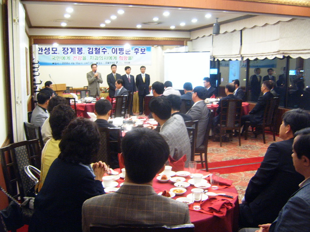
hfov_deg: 50.1
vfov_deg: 38.7
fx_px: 331
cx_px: 155
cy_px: 116
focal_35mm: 37
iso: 141
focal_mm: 6.2
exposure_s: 1/6
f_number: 2.9
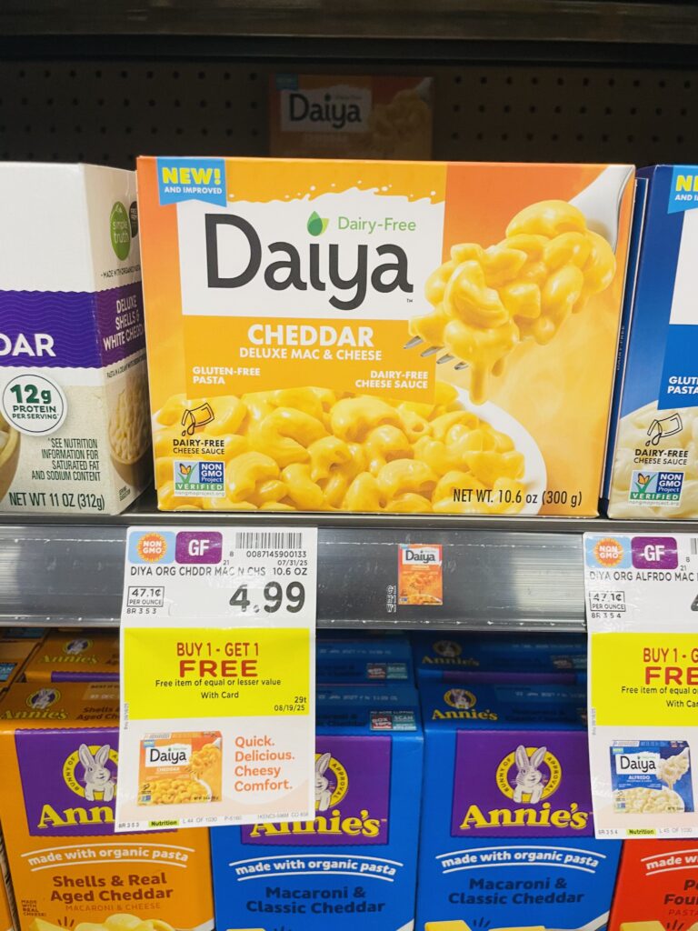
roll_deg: +0.6
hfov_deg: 53.1
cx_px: 349
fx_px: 699
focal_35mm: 26
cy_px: 466
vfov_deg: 67.3
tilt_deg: -19.0
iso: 80
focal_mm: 4.2
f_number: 1.6
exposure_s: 1/60
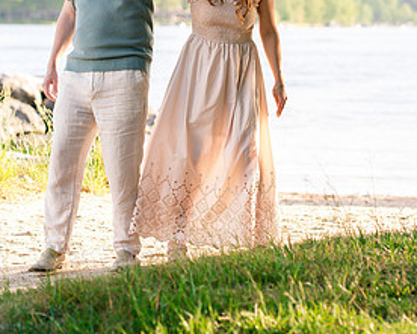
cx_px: 153
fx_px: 2148
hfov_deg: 11.1
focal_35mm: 174
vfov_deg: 8.9
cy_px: 46
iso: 800
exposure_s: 1/1000
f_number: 3.2
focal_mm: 85
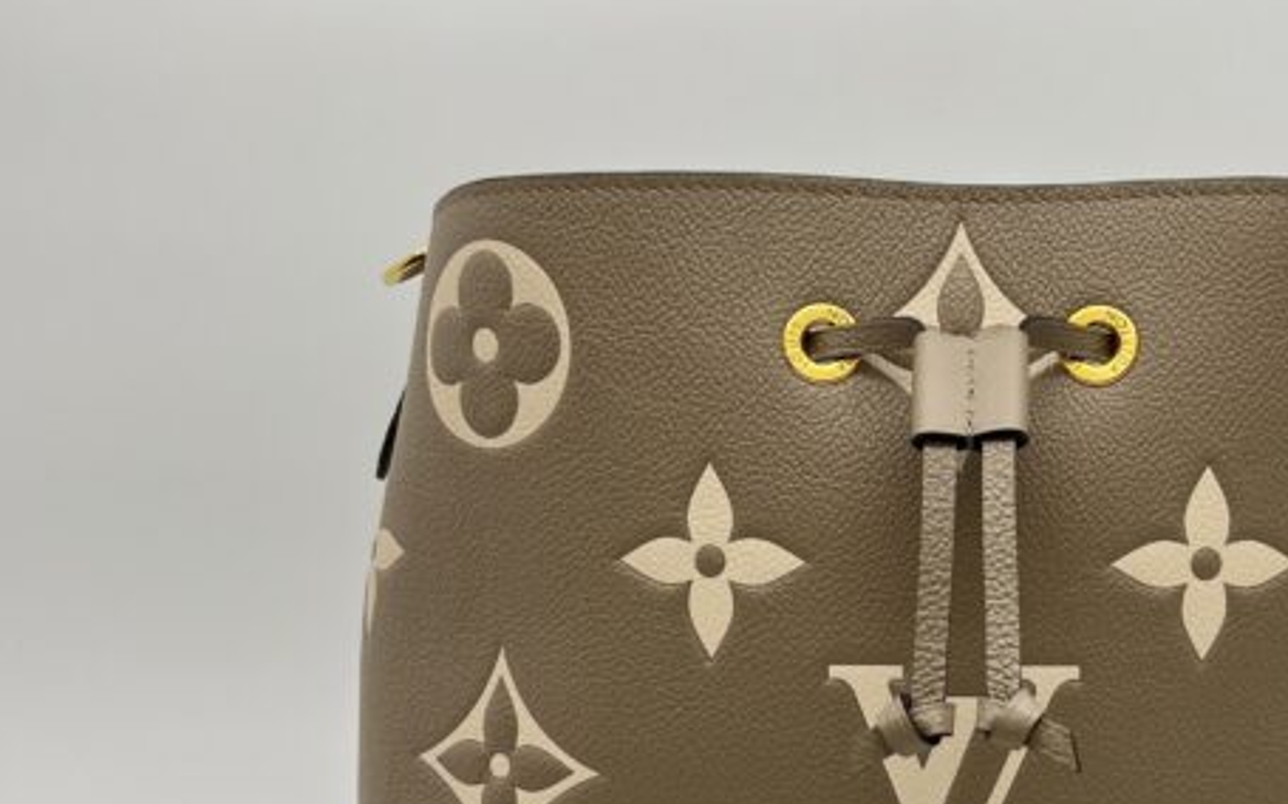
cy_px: 753
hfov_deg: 32.4
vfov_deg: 20.4
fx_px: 2176
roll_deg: -0.2
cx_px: 951
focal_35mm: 62
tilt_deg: -11.2
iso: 40
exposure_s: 1/179
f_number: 1.5
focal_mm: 5.7
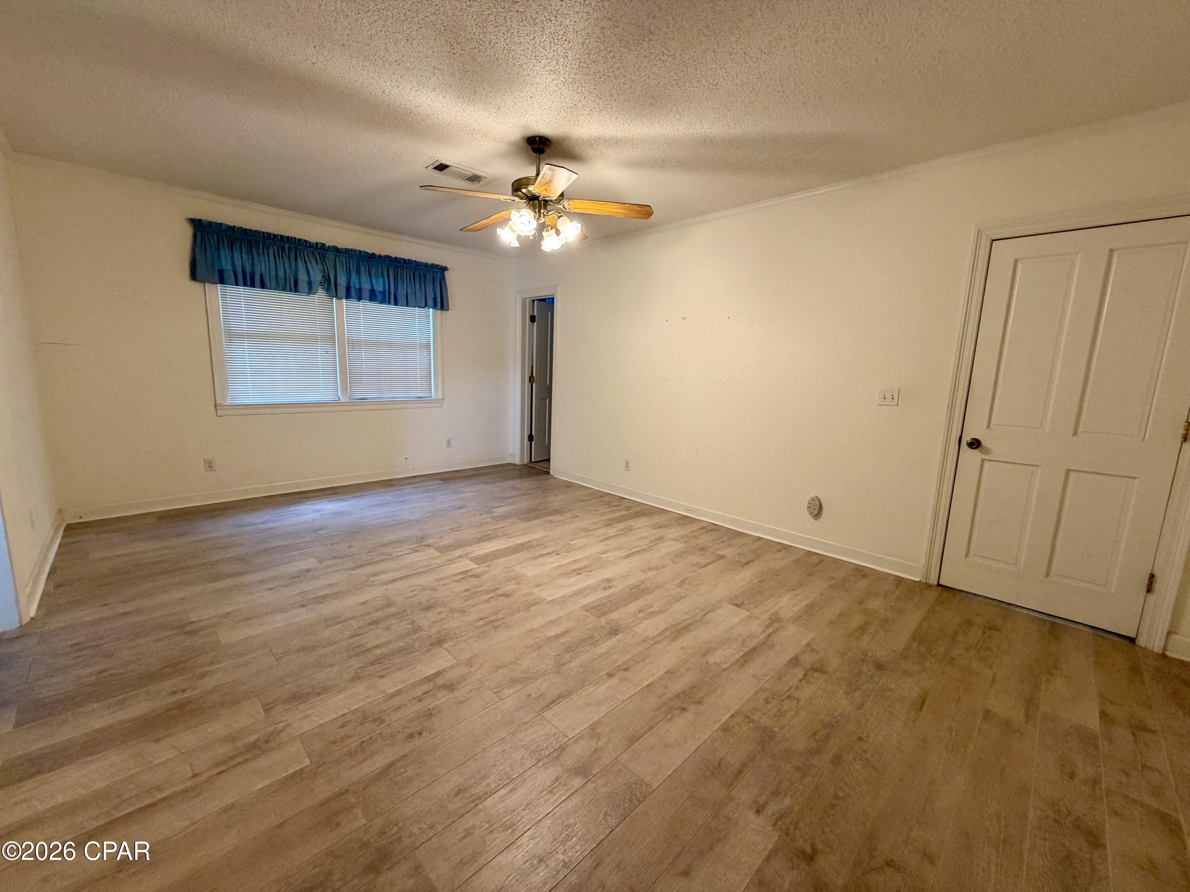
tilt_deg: -9.0
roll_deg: -2.2
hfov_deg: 102.1
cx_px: 595
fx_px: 481
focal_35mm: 14
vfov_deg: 85.7
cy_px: 446
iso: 160
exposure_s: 1/60
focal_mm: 2.22
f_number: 2.2
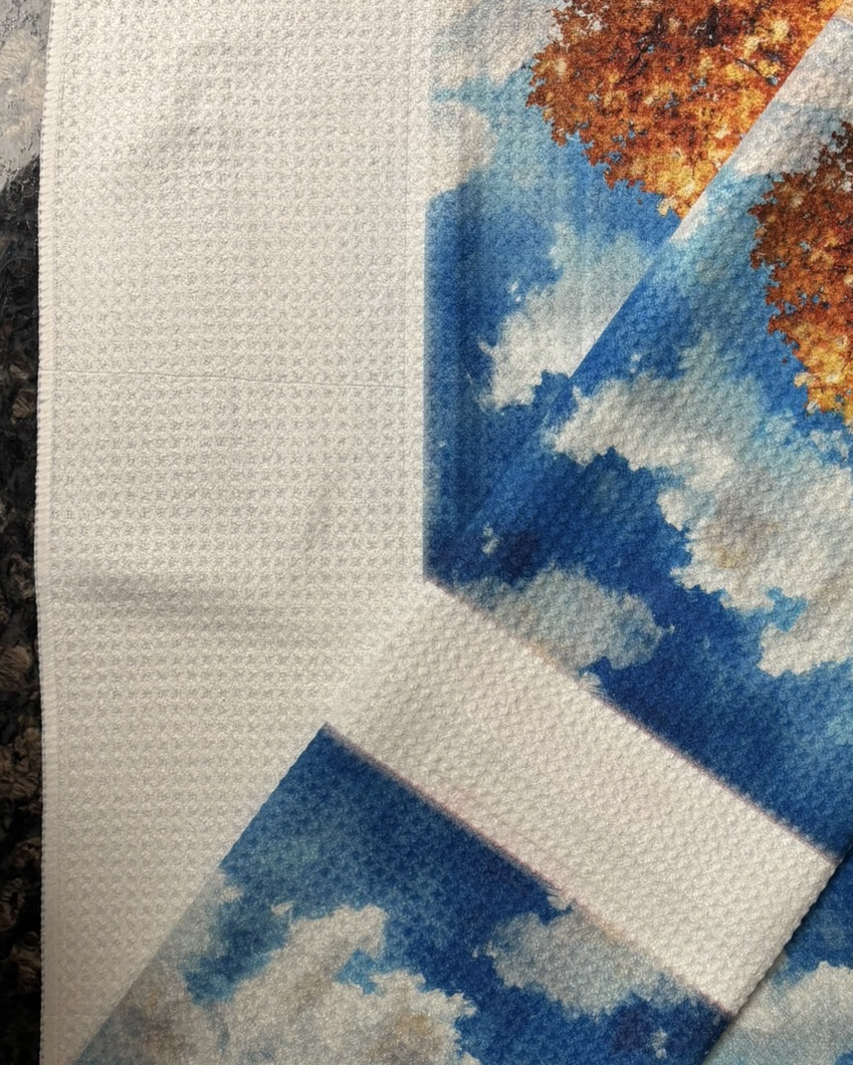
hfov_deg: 30.4
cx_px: 627
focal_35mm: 49
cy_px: 678
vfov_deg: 37.8
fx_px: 1546
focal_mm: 5.96
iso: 100
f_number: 1.6
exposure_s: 1/60
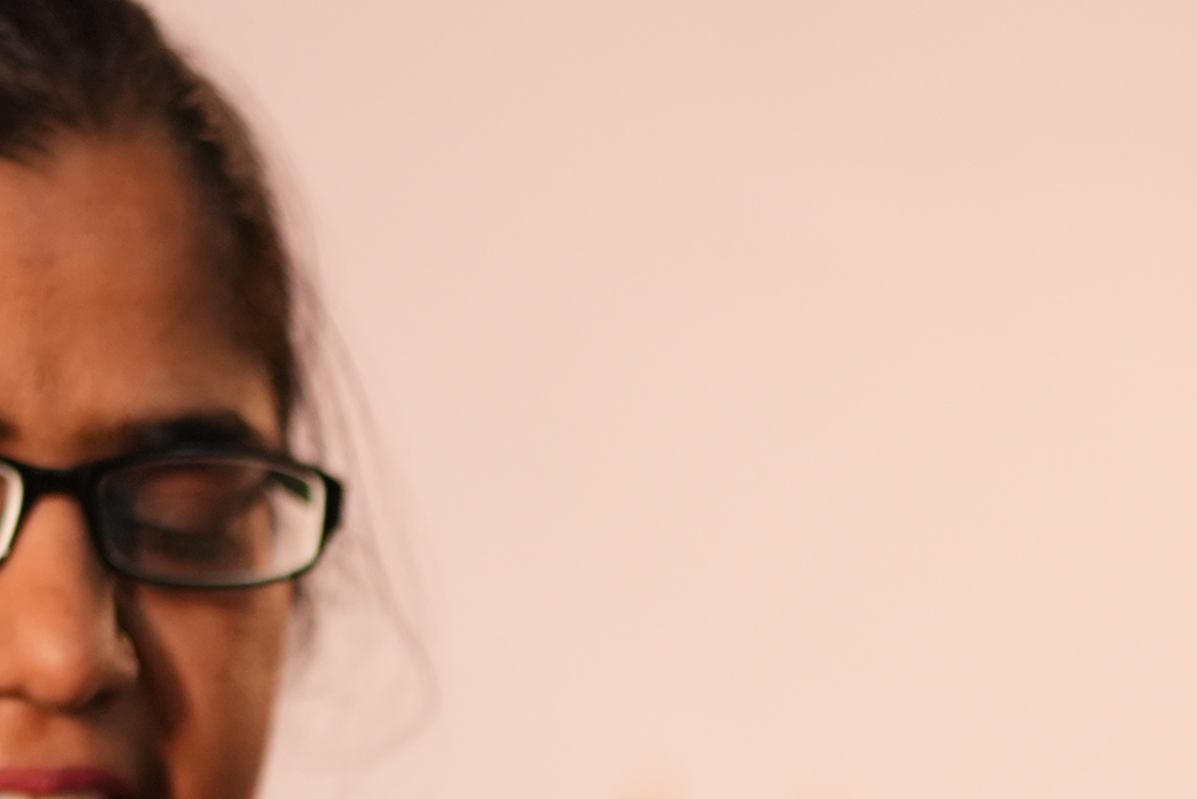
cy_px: 1599
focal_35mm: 183
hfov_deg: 11.2
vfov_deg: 7.2
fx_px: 6086
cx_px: 1112
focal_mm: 35
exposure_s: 1/250
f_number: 1.4
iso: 800
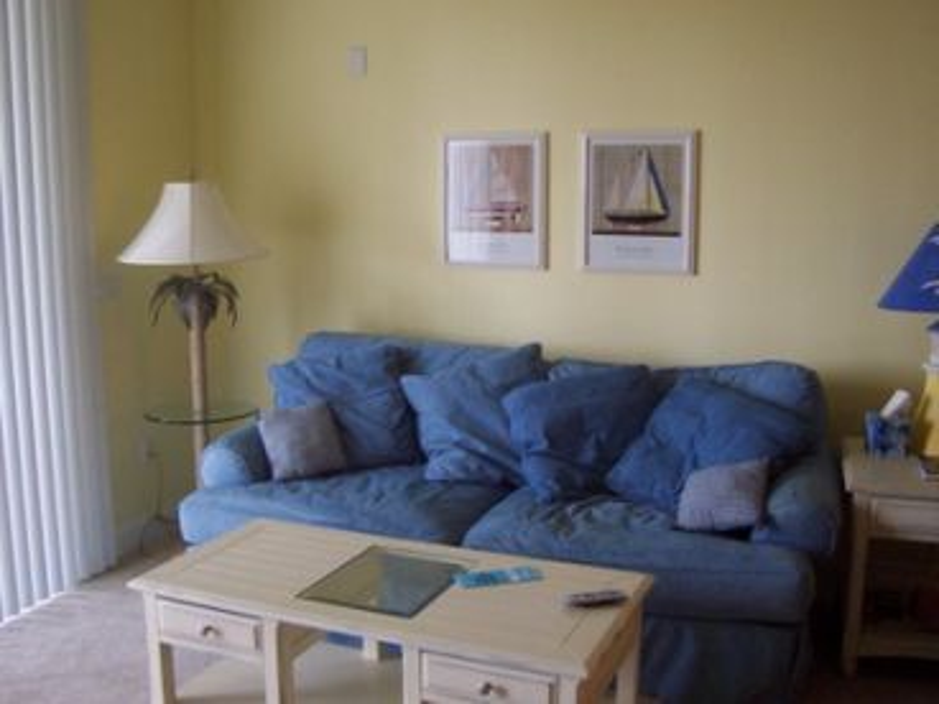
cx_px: 470
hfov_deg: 50.1
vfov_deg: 38.7
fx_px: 1004
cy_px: 352
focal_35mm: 37
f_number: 2.8
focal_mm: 5.6
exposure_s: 1/30
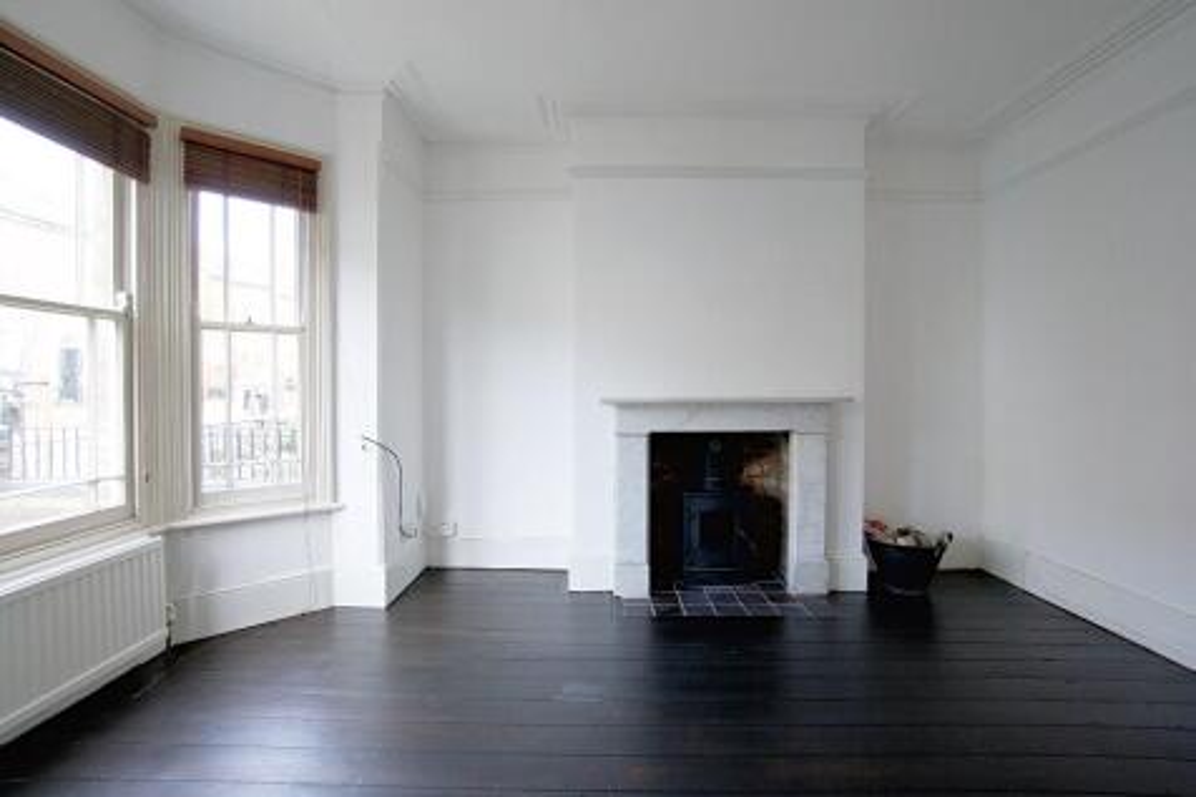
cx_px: 598
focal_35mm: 15
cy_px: 398
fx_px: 498
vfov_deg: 77.3
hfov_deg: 100.4
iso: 250
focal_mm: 10
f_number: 4
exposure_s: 1/60
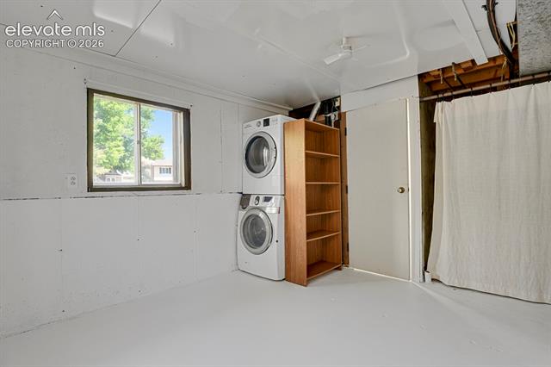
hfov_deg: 93.3
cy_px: 184
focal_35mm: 17
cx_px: 276
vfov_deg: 70.4
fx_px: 260
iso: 250
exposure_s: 4
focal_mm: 17
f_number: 8
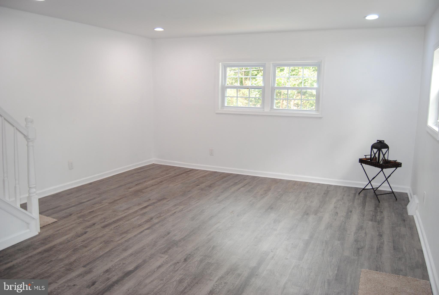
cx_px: 220
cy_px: 148
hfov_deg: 67.3
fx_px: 330
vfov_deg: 48.1
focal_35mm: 27
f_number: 4
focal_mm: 18
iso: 400
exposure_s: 1/80
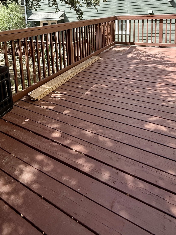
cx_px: 62
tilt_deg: -7.9
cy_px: 42
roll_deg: +3.1
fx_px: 176
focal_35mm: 26
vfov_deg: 61.0
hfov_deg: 52.2
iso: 64
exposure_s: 1/596
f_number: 2.2
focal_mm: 2.22
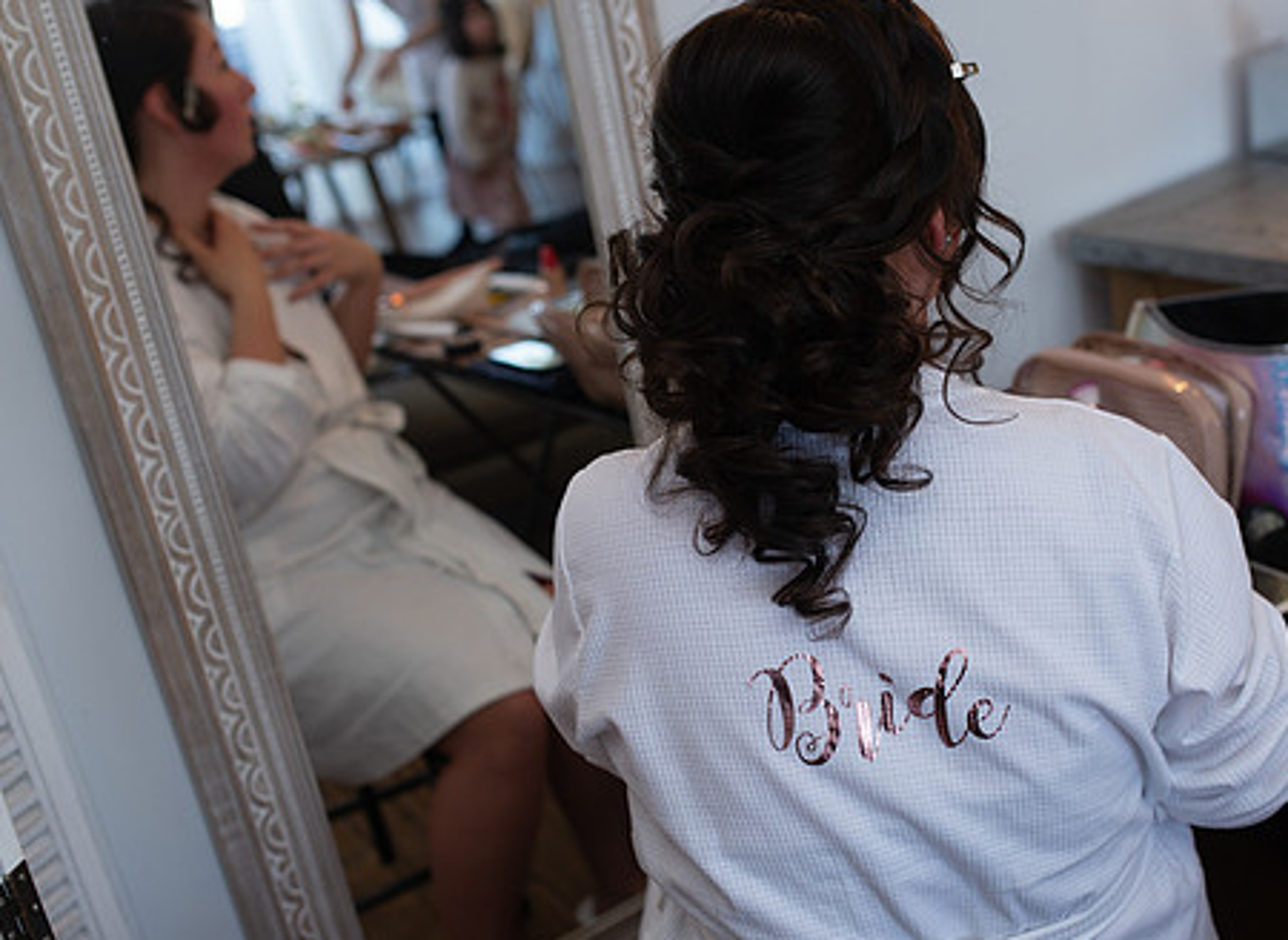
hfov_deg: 40.0
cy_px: 506
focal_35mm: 48
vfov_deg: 29.7
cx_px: 728
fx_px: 1768
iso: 160
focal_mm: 35
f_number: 2.8
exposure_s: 1/100
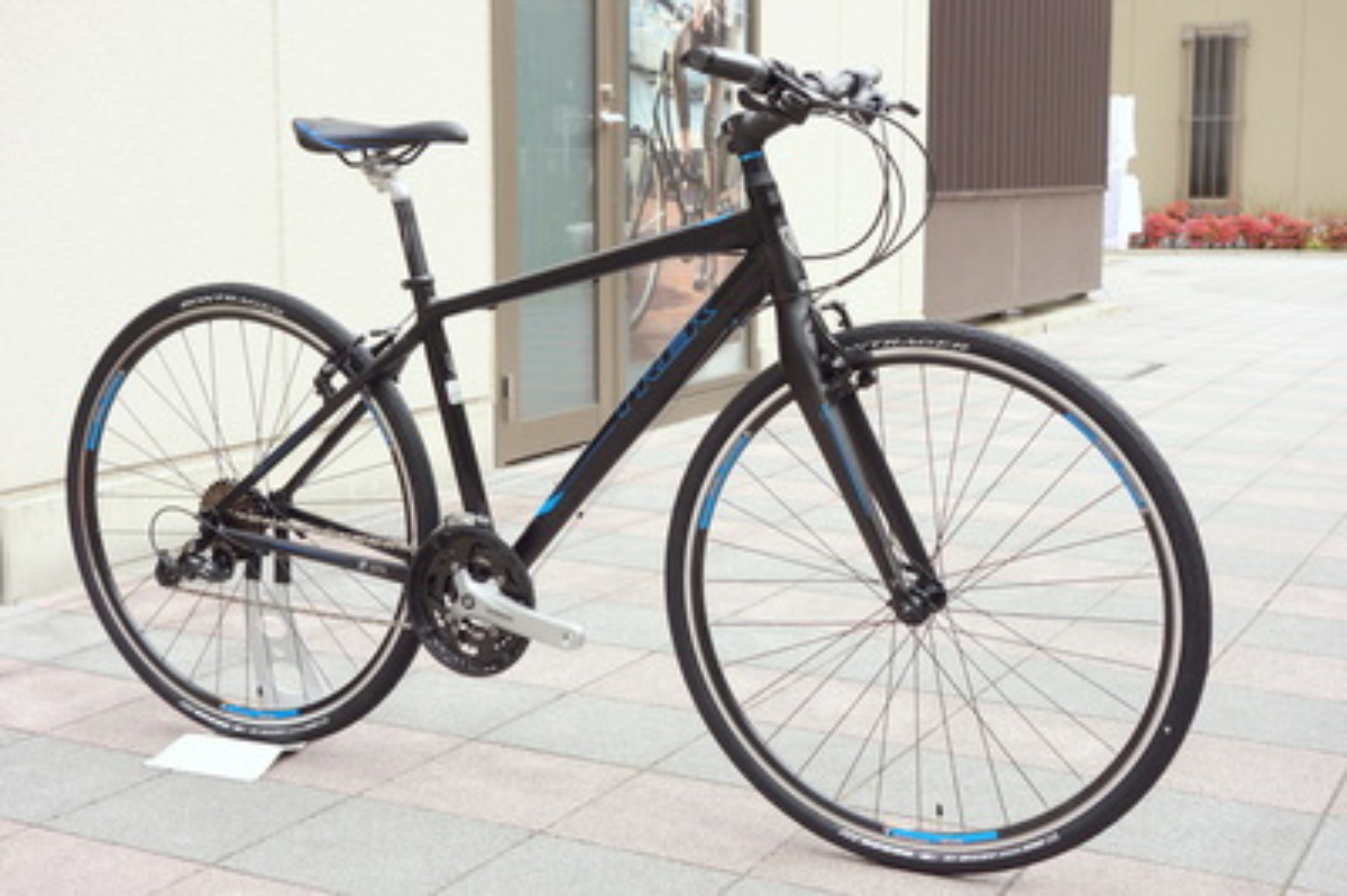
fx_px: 1757
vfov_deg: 28.6
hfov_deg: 41.9
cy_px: 448
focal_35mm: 47
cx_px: 674
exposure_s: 1/125
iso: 125
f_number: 5.6
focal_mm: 17.6
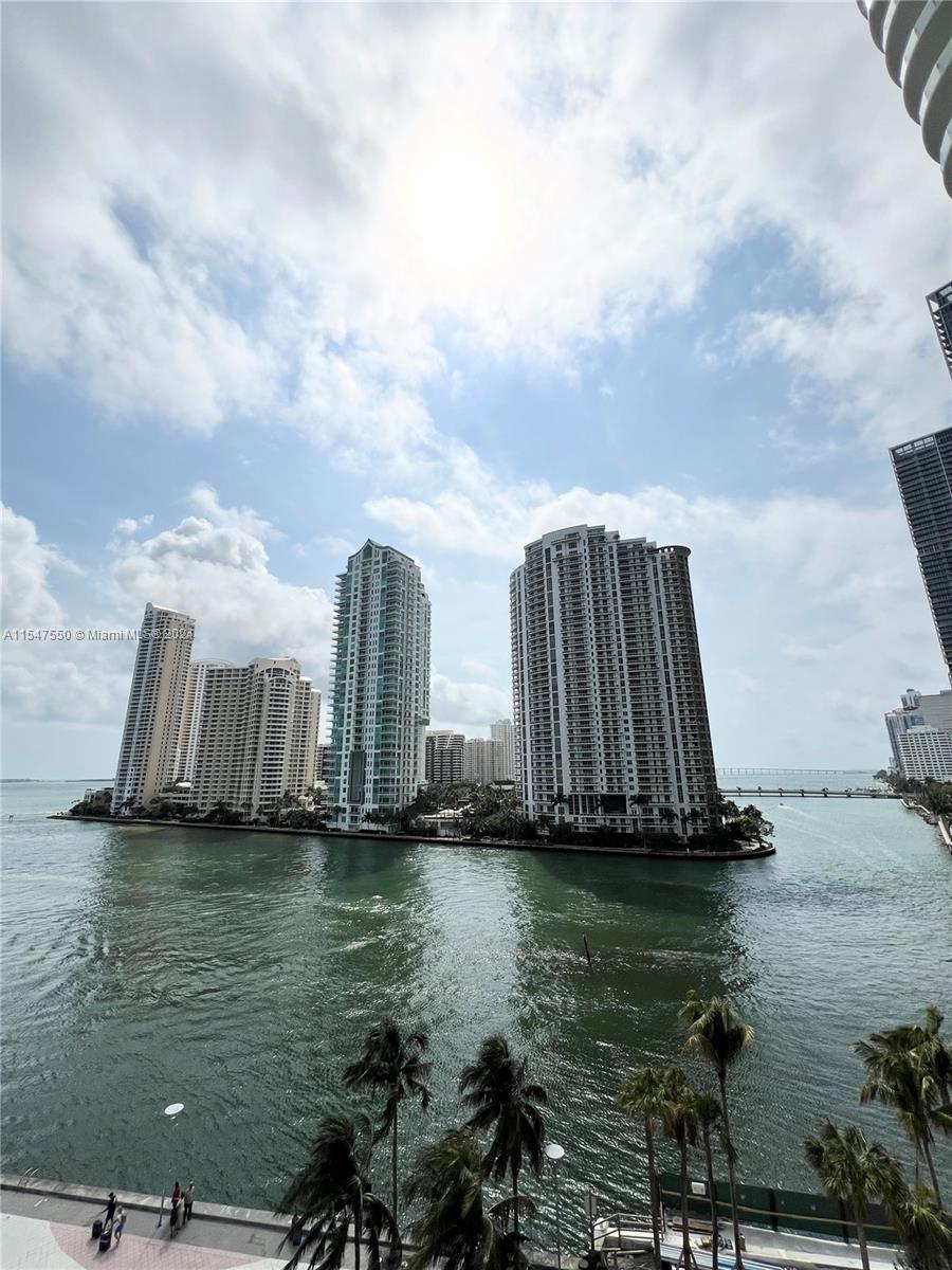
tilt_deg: +15.9
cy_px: 635
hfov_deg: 89.9
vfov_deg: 106.2
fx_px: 477
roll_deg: +0.8
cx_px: 476
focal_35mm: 13
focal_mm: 1.57
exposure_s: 1/6494
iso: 25
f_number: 1.8
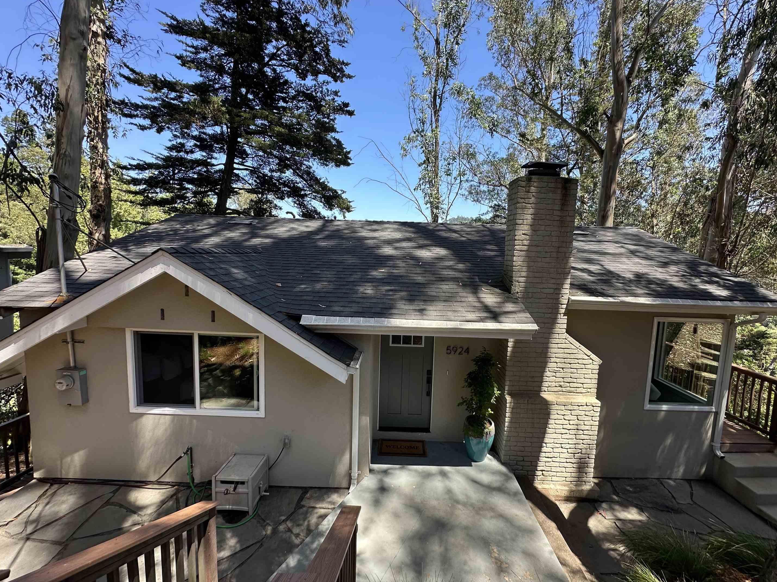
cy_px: 287
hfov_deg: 98.1
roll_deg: -2.5
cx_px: 399
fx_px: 337
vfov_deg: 81.7
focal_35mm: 15
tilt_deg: -6.2
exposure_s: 1/272
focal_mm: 2.22
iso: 40
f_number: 2.2
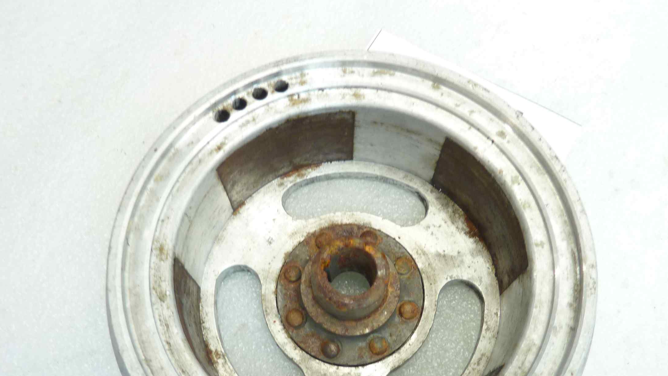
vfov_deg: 36.1
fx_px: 567
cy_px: 270
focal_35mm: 32
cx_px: 346
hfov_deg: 61.0
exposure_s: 1/13
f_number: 3.3
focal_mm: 4.1
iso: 80
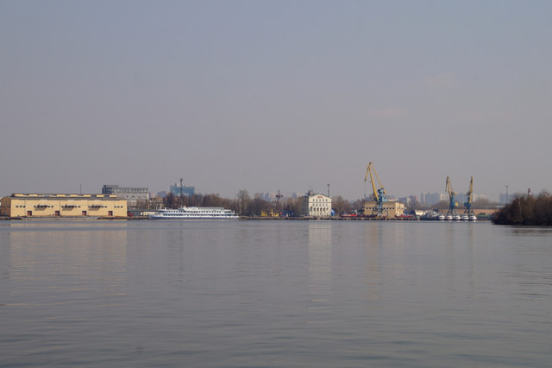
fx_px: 1379
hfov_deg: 22.6
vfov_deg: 15.2
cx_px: 276
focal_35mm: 90
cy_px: 184
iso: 100
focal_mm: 60
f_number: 11
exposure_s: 1/200
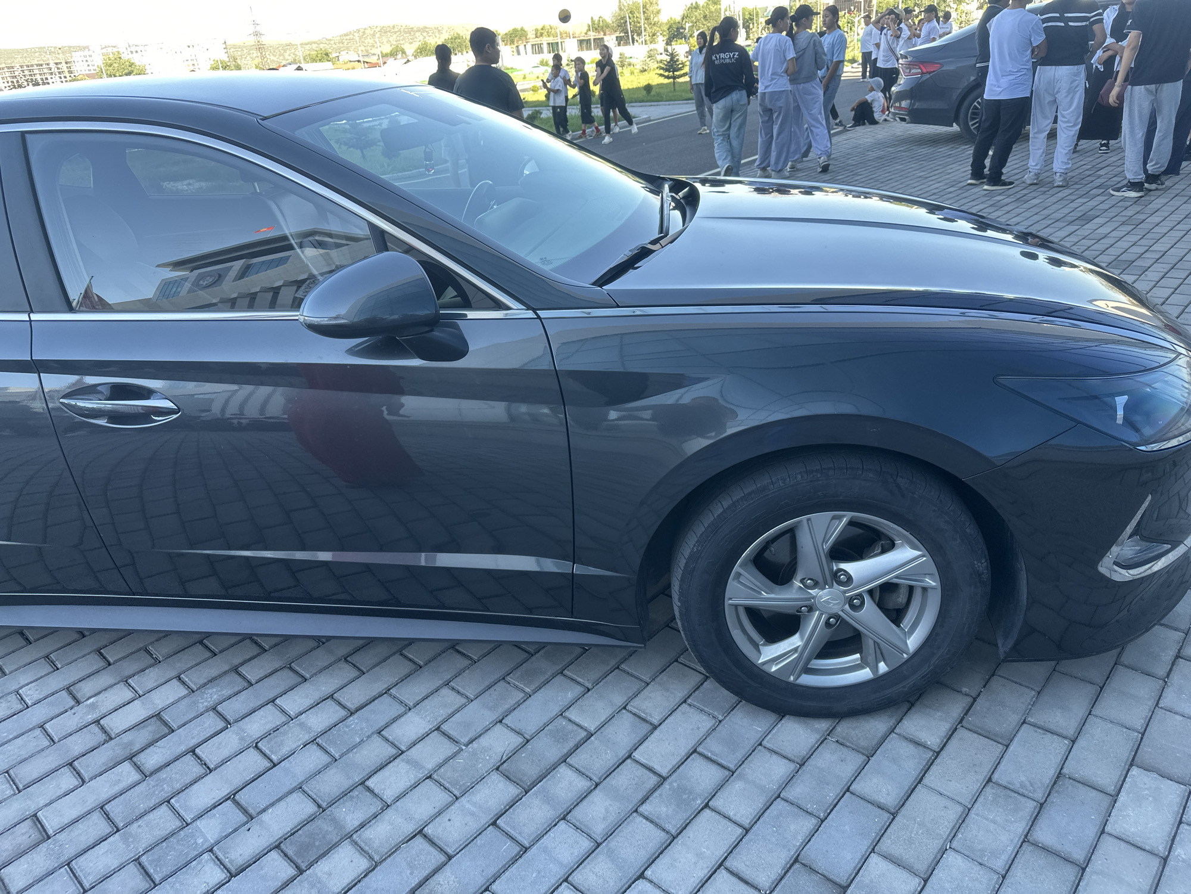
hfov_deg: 71.6
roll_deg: +6.4
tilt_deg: -26.0
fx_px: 826
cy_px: 447
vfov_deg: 56.8
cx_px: 596
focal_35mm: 24
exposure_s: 1/256
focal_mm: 6.86
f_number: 1.78
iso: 80
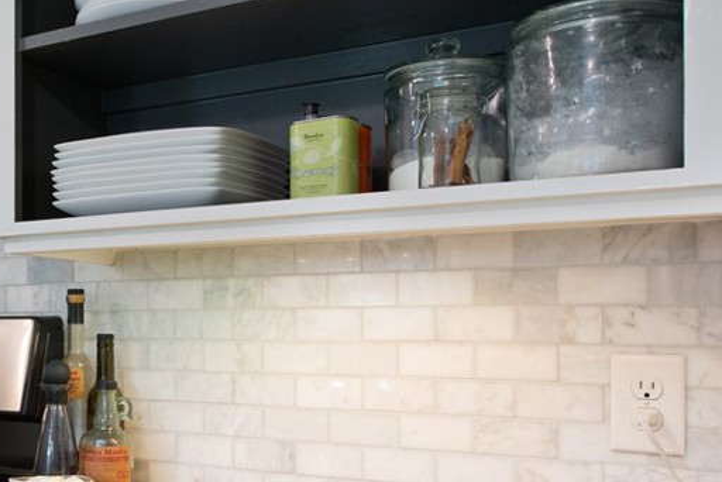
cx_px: 45
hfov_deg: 37.8
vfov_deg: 27.9
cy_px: 321
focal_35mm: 48
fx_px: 963
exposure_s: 1/13
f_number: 10
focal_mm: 24
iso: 400
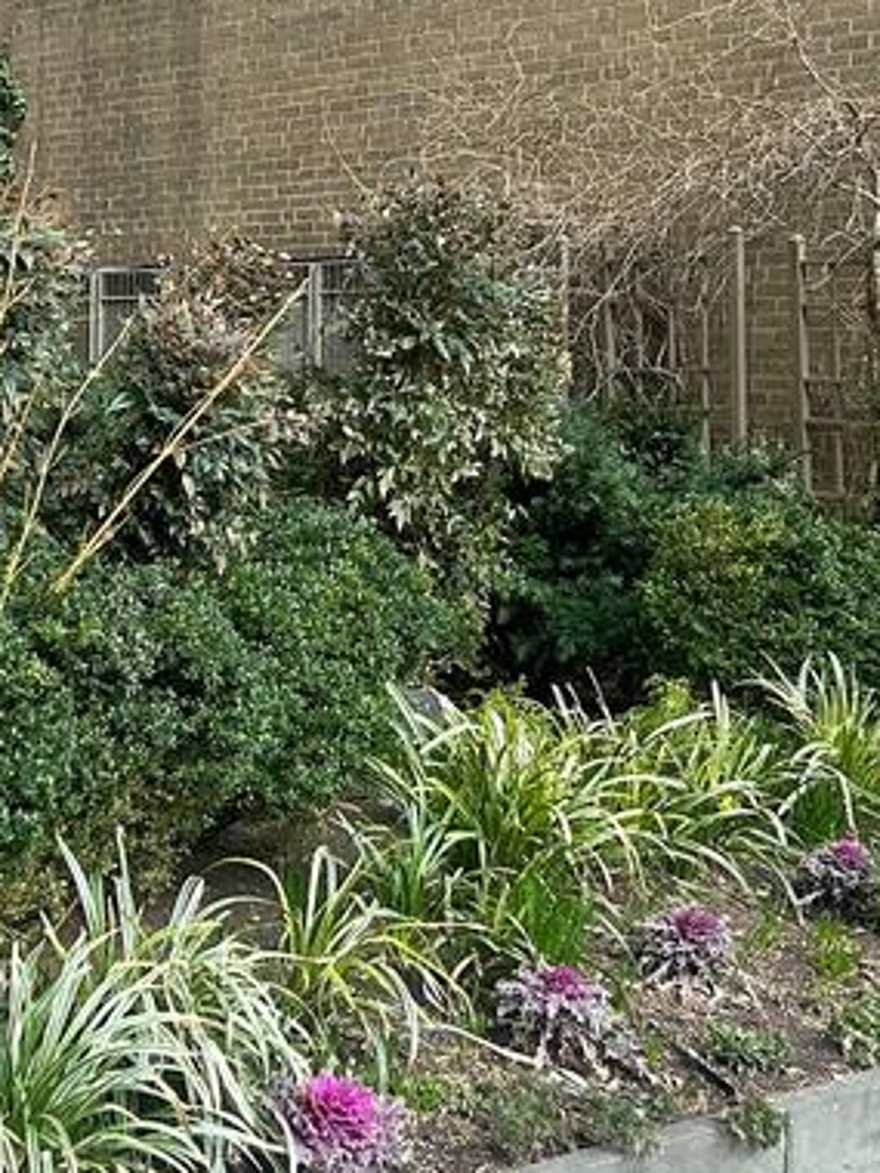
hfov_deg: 21.0
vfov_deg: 27.8
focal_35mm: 70
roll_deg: -1.0
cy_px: 571
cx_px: 324
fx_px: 2373
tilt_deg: -4.0
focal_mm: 5.7
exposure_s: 1/118
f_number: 1.5
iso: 125
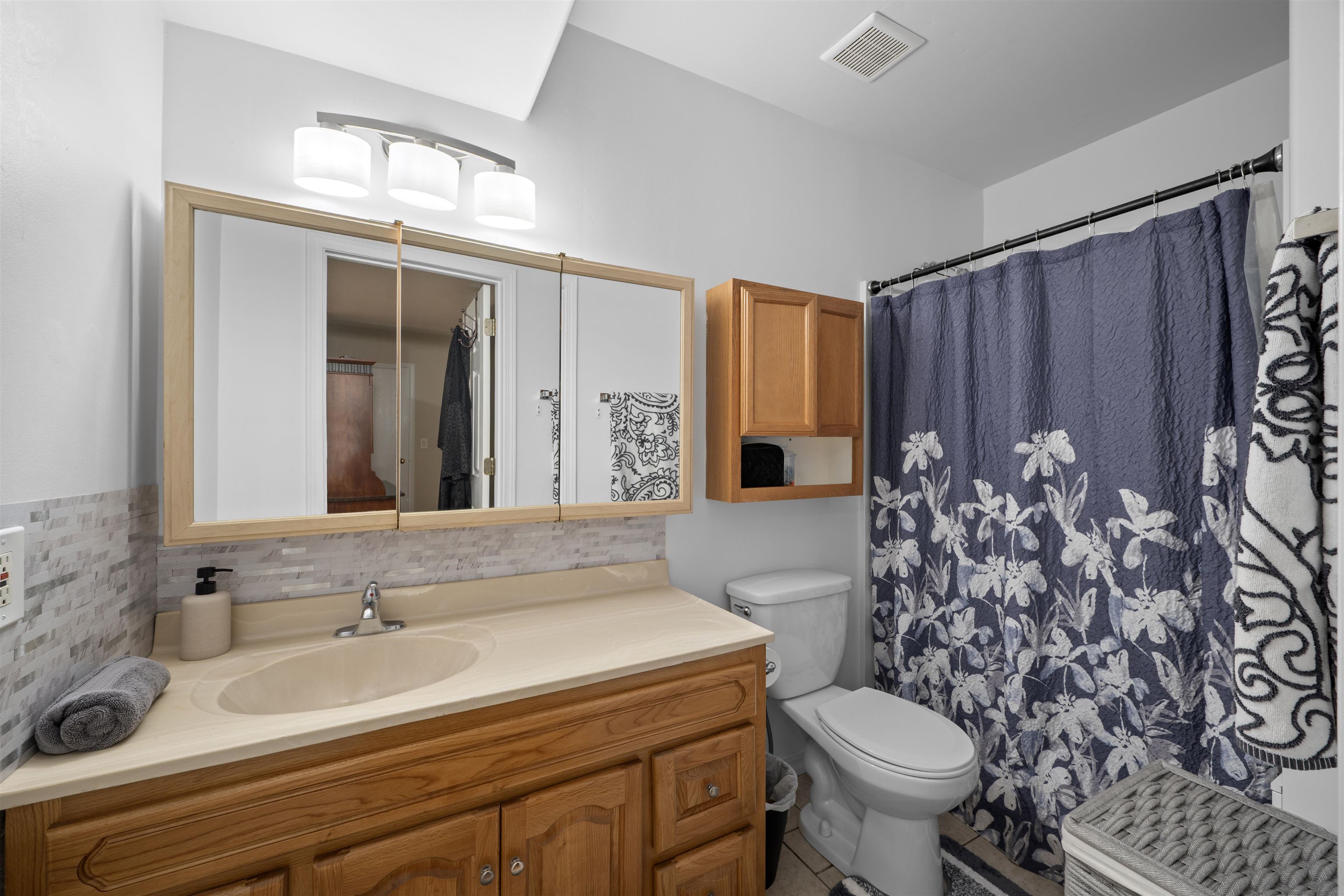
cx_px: 672
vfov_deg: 81.2
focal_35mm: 14
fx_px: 523
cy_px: 448
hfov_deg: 104.3
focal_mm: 14
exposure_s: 1
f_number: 8
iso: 100
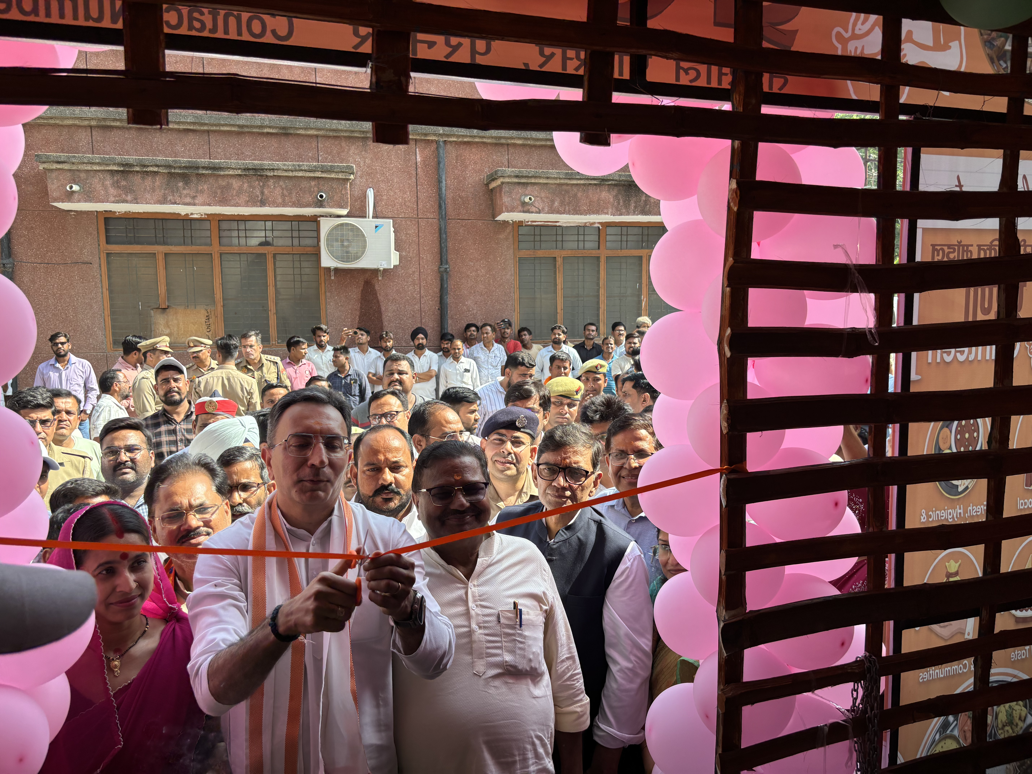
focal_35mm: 26
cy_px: 387
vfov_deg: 53.1
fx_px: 775
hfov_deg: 67.3
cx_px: 516
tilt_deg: -7.9
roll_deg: -0.1
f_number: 1.6
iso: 50
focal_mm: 5.96
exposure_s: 1/637
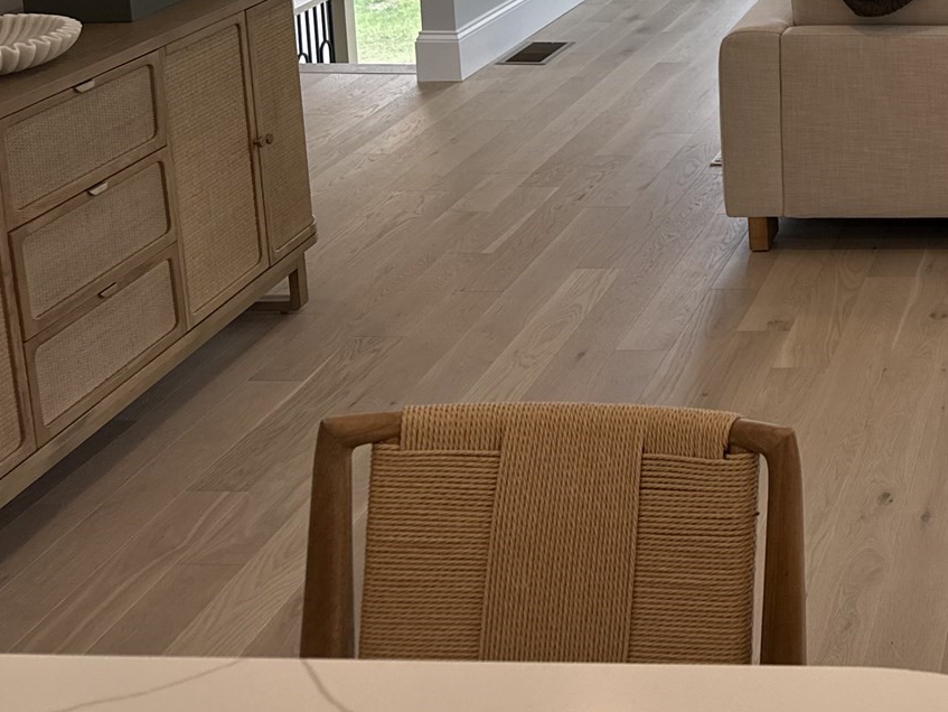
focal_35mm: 58
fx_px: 1589
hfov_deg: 29.1
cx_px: 1115
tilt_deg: -9.6
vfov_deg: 23.5
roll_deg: -0.6
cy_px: -99
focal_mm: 6.76
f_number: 1.78
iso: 100
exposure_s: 1/295
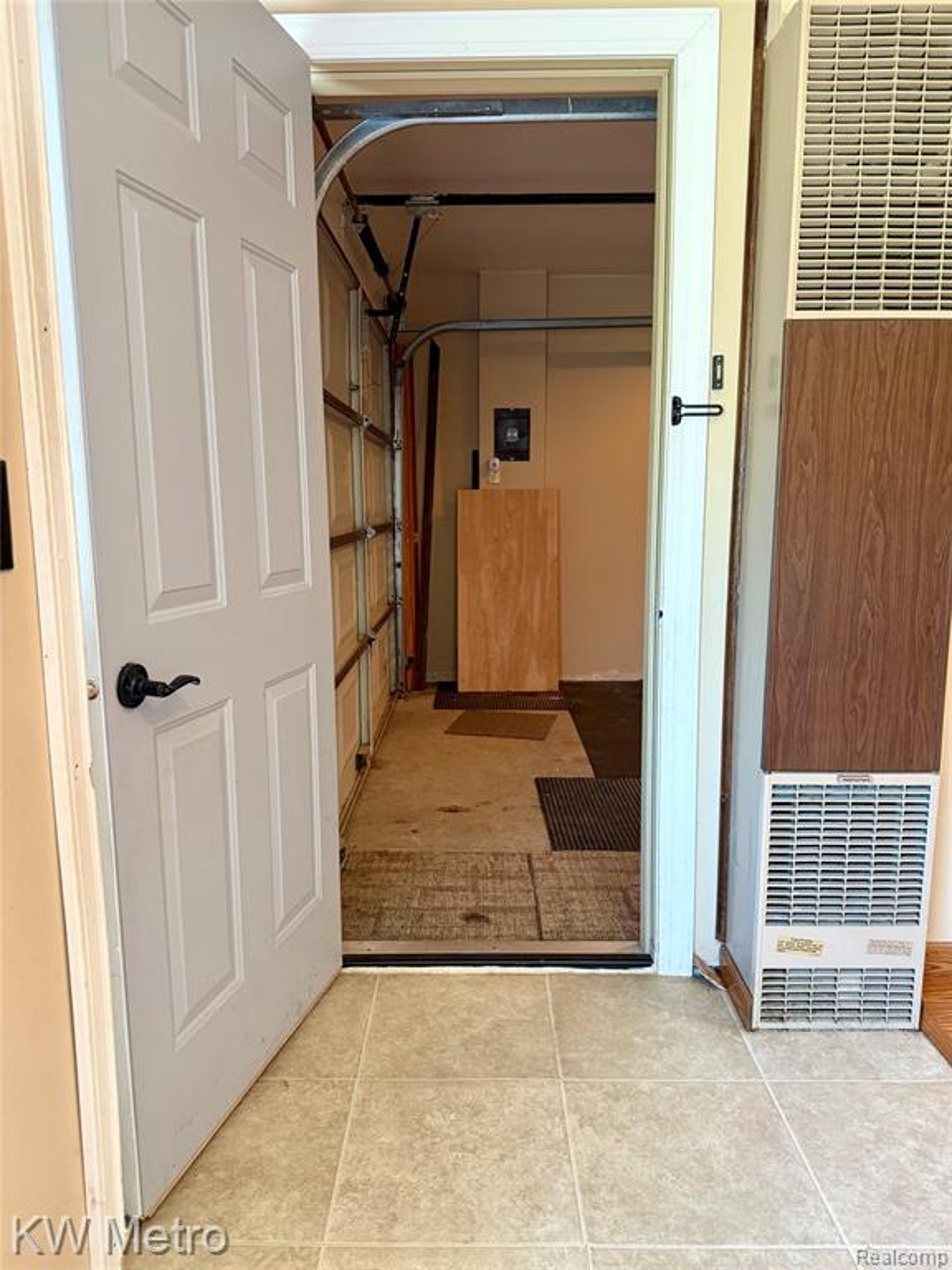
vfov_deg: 71.6
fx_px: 880
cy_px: 635
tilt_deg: -7.5
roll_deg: +0.2
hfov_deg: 56.8
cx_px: 476
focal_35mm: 24
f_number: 1.78
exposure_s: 1/60
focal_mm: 6.76
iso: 320
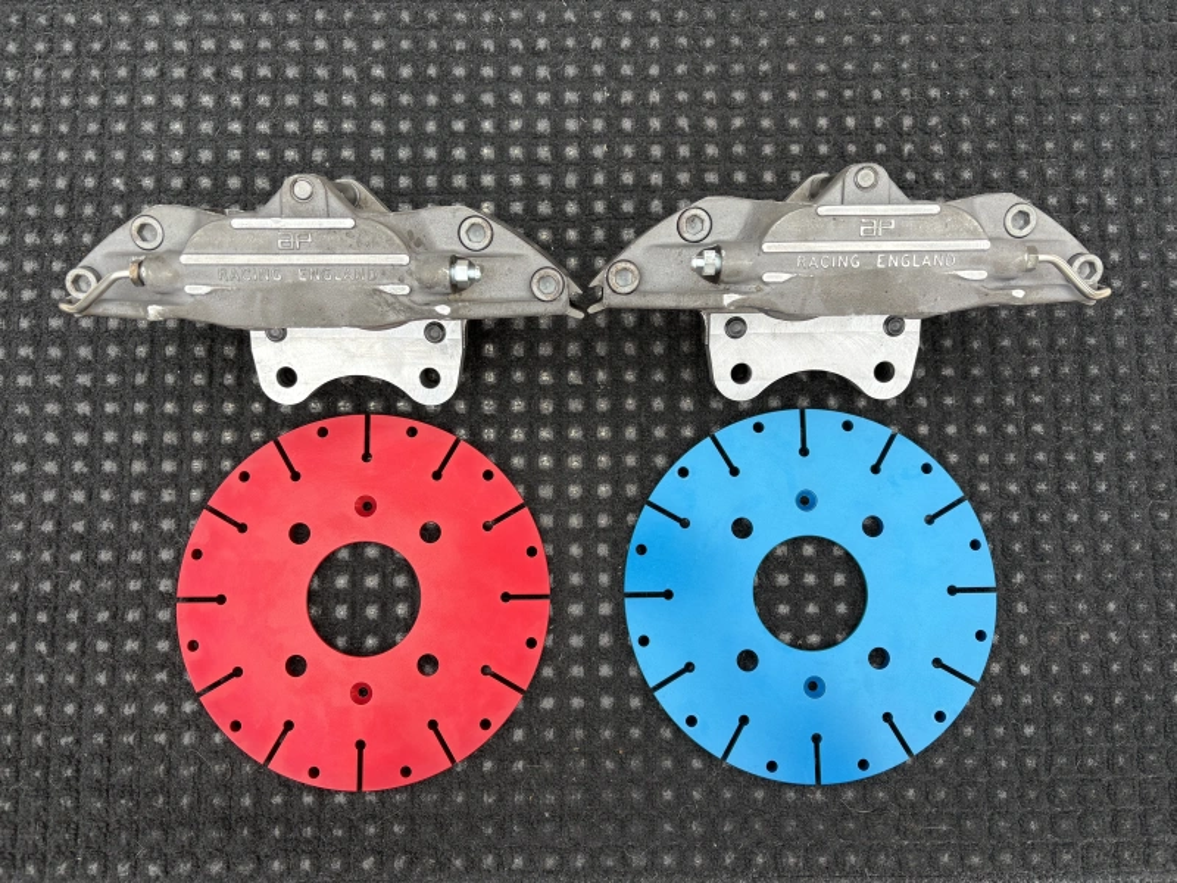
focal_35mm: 26
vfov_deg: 53.1
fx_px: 884
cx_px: 588
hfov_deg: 67.3
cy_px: 442
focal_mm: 5.96
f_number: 1.6
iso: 50
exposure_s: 1/346
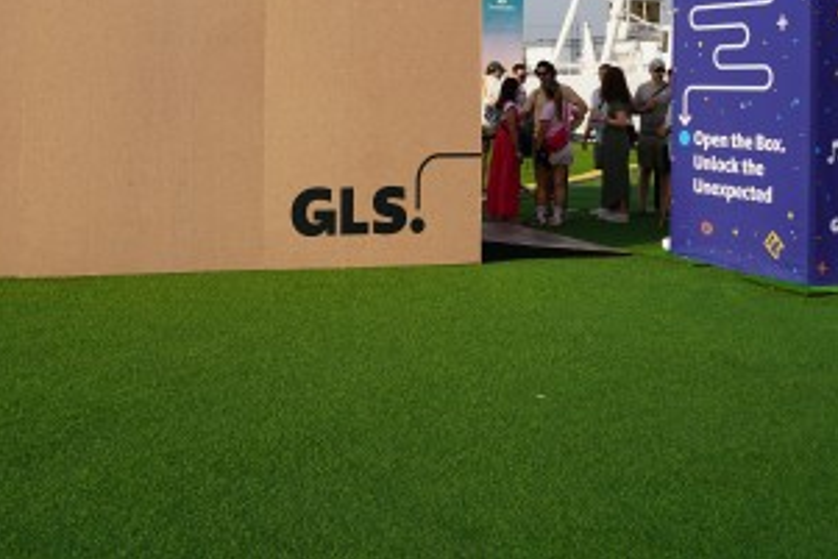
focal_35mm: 50
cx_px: 278
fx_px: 1164
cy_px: 63
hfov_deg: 39.1
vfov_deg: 26.2
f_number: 5
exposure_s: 1/400
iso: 100
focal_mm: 28
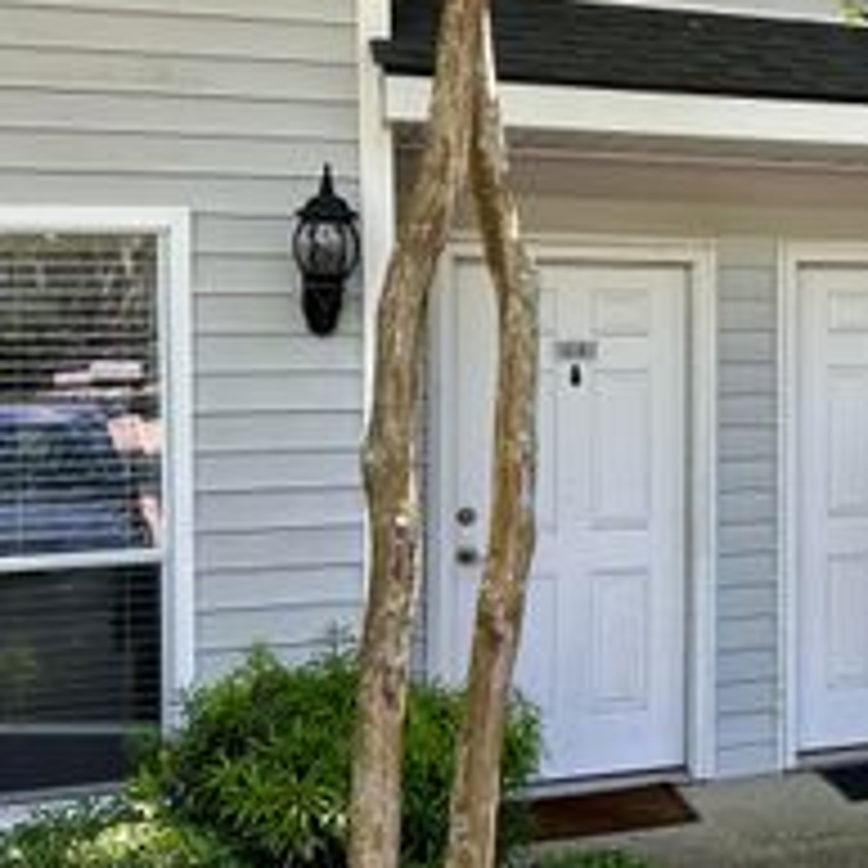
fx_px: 1560
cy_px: 272
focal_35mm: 55
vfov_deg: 30.8
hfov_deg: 26.9
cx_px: 1088
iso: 64
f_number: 1.78
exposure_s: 1/234
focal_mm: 6.86
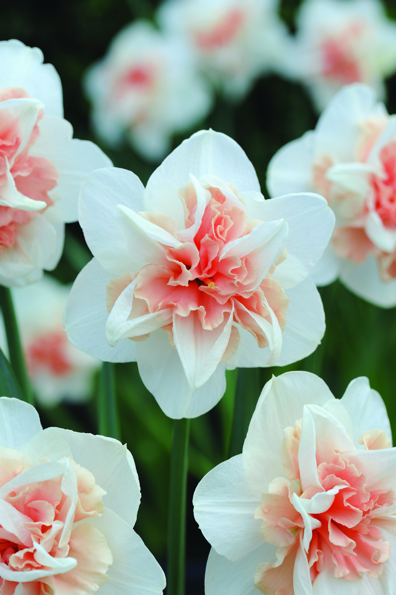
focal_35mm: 105
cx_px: 198
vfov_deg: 19.5
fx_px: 1735
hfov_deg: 13.0
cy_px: 298
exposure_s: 1/200
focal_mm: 105
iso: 320
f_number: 9
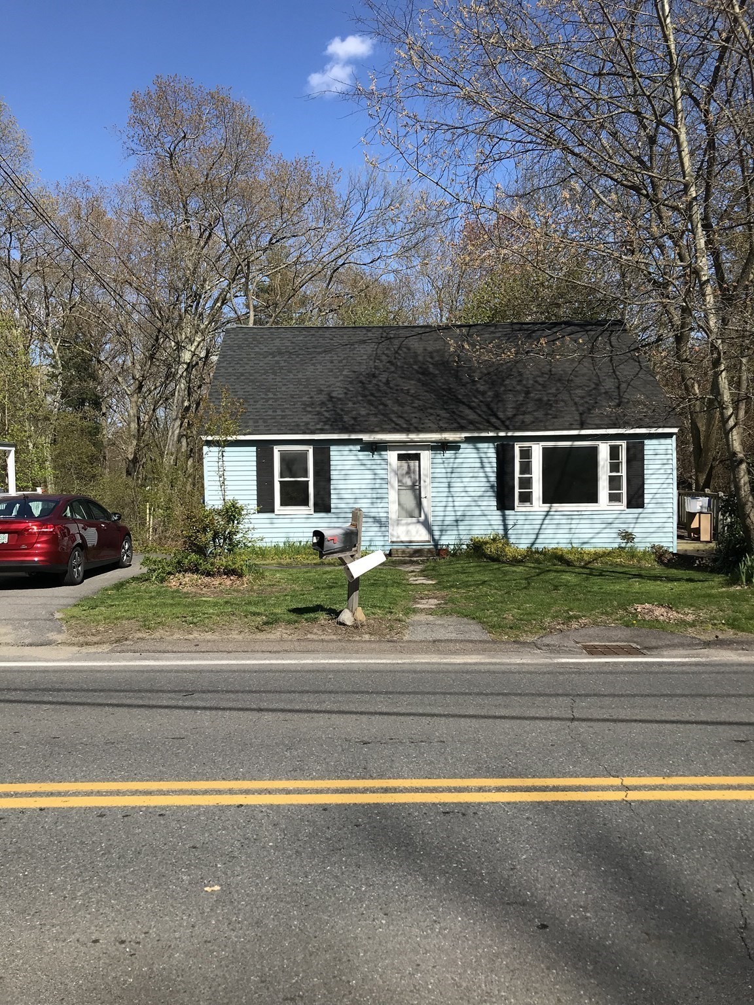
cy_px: 502
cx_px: 377
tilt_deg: -0.6
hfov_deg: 49.7
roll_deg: +0.9
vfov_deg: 63.4
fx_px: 813
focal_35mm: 28
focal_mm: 3.99
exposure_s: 1/2457
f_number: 1.8
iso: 20
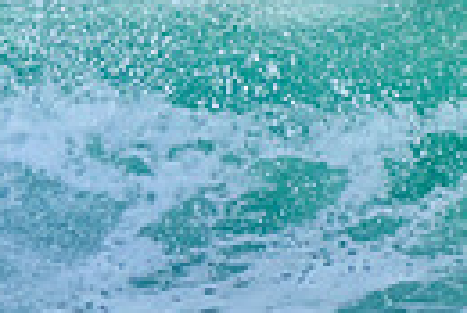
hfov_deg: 0.8
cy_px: -164
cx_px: 269
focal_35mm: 2669
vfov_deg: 0.5
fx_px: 34661
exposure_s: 1/2000
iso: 500
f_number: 5.6
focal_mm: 400
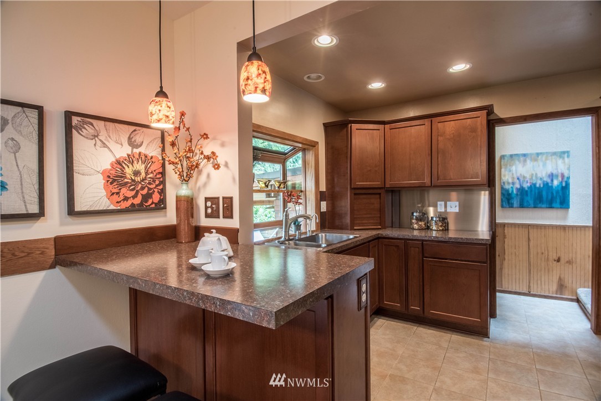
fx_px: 301
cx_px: 300
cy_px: 200
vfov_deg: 67.4
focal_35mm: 18
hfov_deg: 90.0
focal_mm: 18
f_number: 16
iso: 800
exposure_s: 1/25
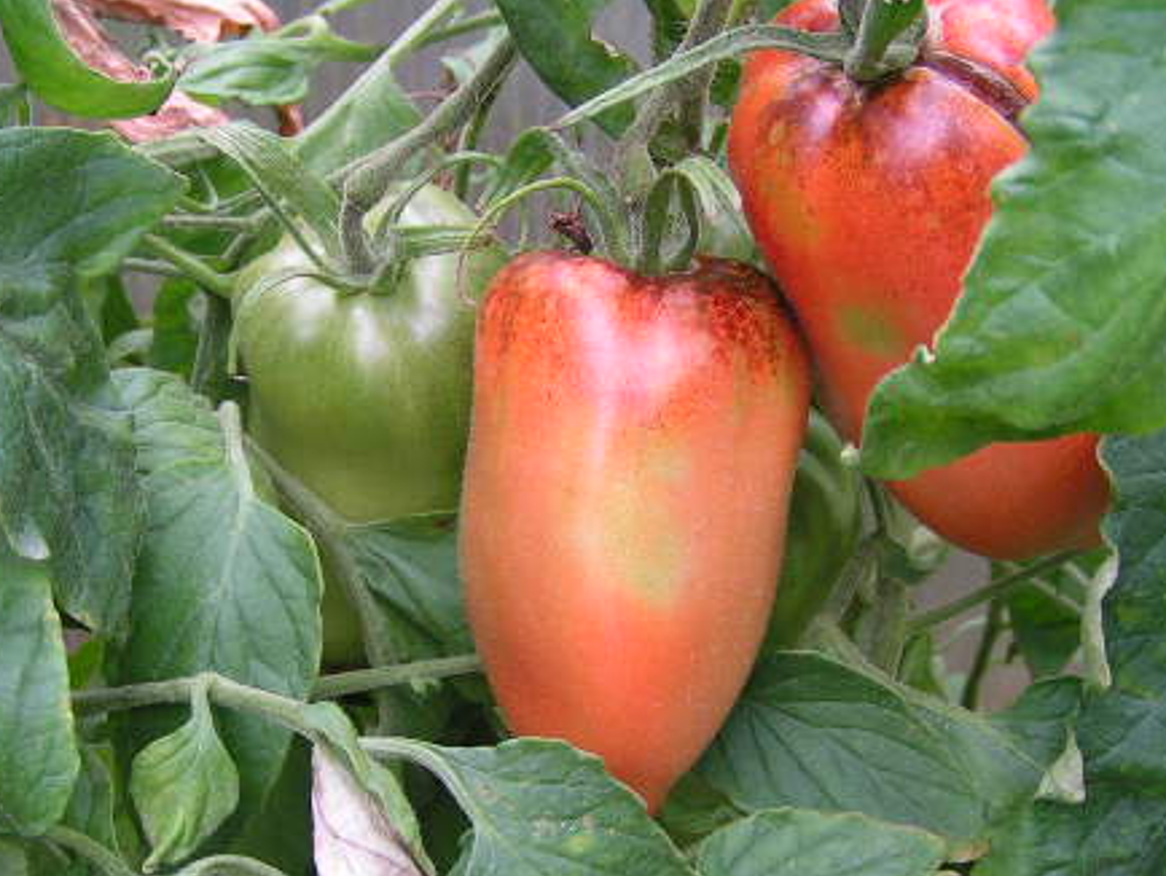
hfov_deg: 34.2
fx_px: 1887
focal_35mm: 56
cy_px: 535
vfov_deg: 26.1
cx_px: 476
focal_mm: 5.8
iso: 50
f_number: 3.2
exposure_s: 1/50
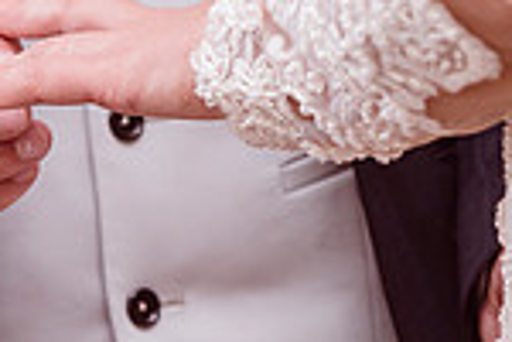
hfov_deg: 4.0
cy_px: 32
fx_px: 7409
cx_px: 109
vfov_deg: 2.6
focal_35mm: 521
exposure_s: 1/200
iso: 500
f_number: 5.6
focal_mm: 135
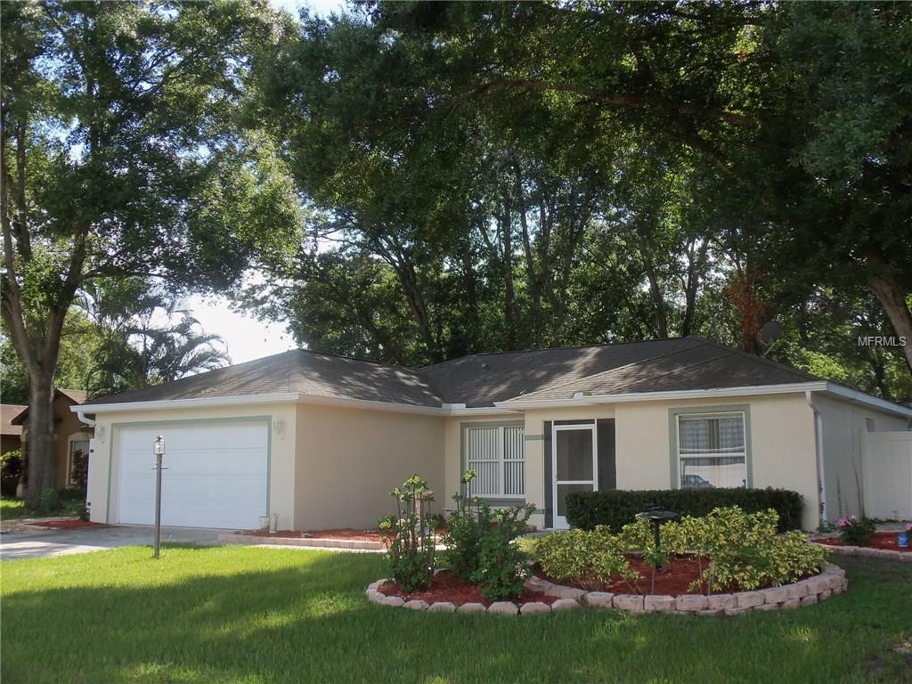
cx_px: 456
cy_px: 342
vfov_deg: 38.7
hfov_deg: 50.1
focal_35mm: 37
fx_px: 975
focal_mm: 6.7
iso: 64
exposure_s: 1/250
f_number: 3.6
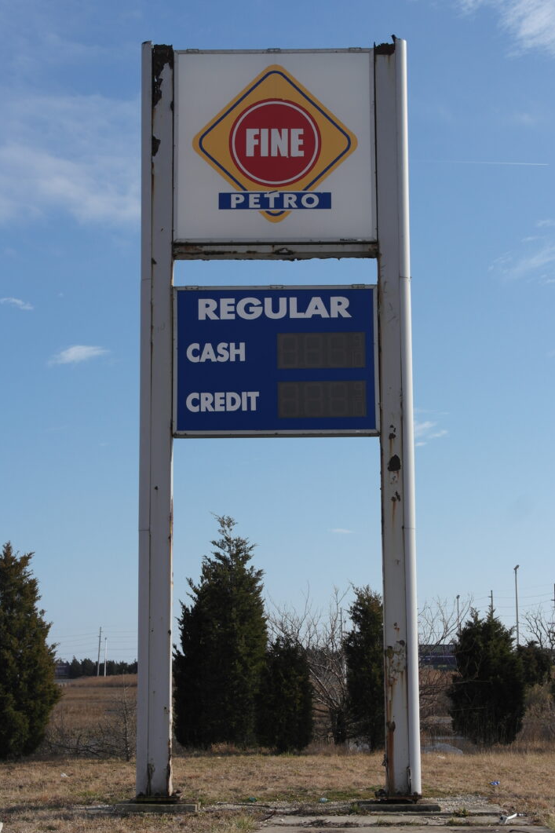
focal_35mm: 63
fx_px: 1457
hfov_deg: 21.6
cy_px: 427
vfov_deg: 31.9
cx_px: 299
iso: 100
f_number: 8
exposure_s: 1/320
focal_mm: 38
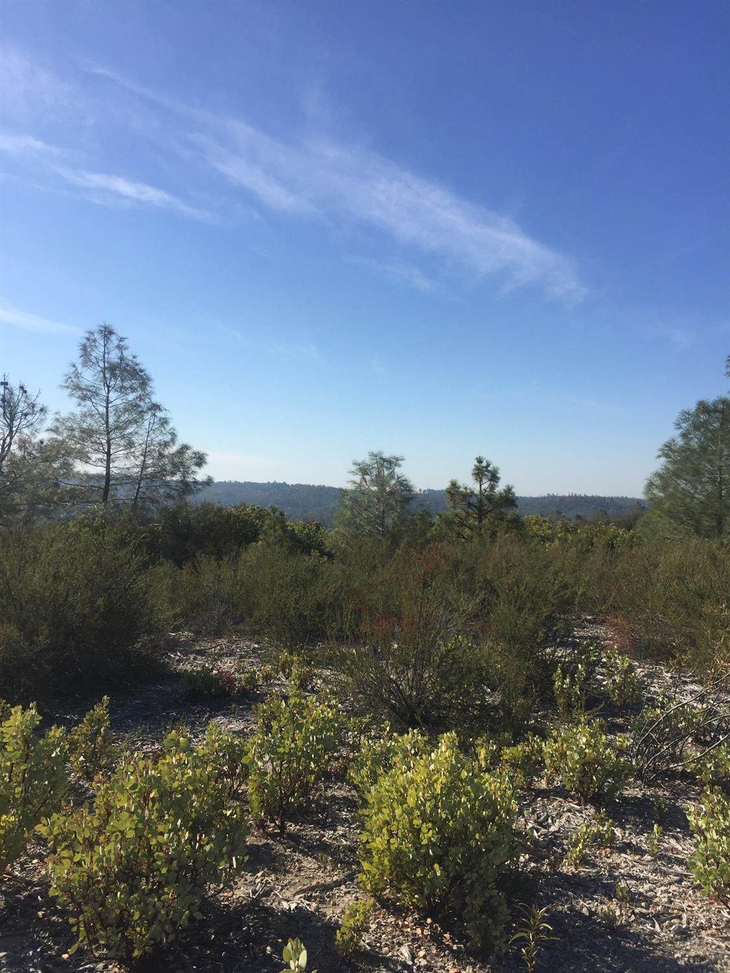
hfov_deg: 48.2
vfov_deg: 61.7
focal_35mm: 29
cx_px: 365
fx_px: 815
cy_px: 486
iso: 32
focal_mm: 4.15
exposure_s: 1/2475
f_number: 2.2
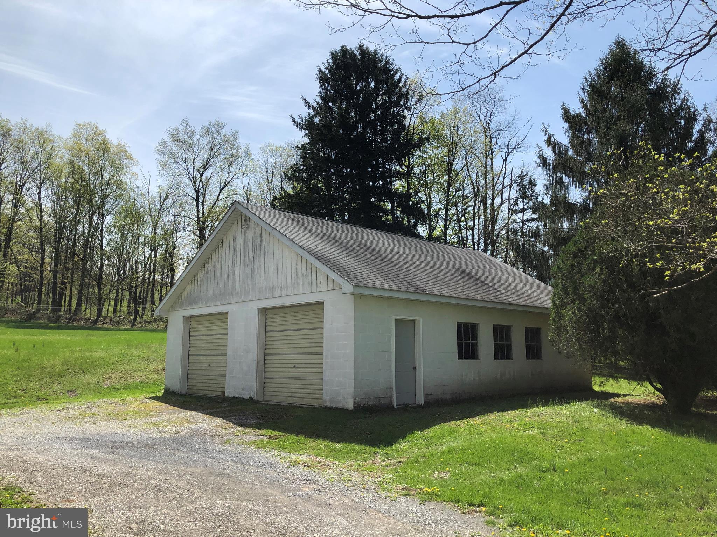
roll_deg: -0.2
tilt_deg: +7.6
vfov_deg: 49.7
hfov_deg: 63.4
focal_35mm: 28
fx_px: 580
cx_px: 358
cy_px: 268
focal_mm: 3.99
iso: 20
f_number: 1.8
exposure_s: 1/2288
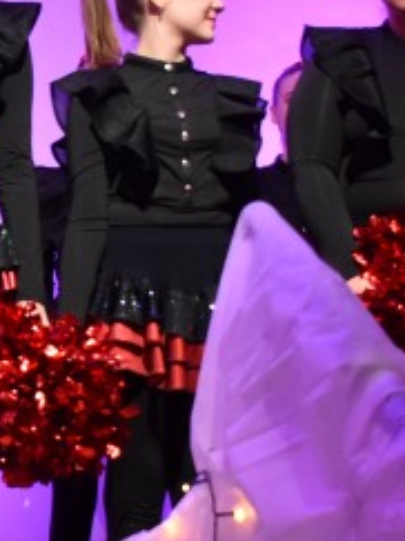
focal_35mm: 123
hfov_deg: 11.8
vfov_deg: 16.0
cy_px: 285
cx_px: -89
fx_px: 1920
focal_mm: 18
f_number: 3.5
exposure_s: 1/125
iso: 1250
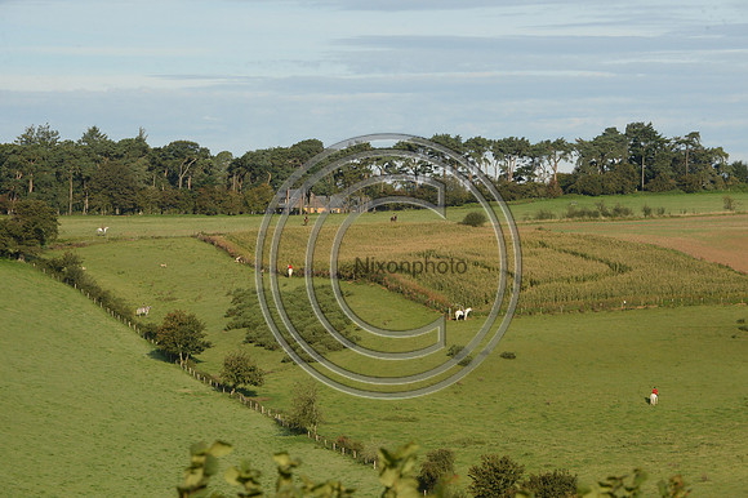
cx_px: 374
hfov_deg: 13.7
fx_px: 3115
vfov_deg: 9.1
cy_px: 249
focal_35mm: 150
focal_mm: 150
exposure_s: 1/1600
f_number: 11
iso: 1600
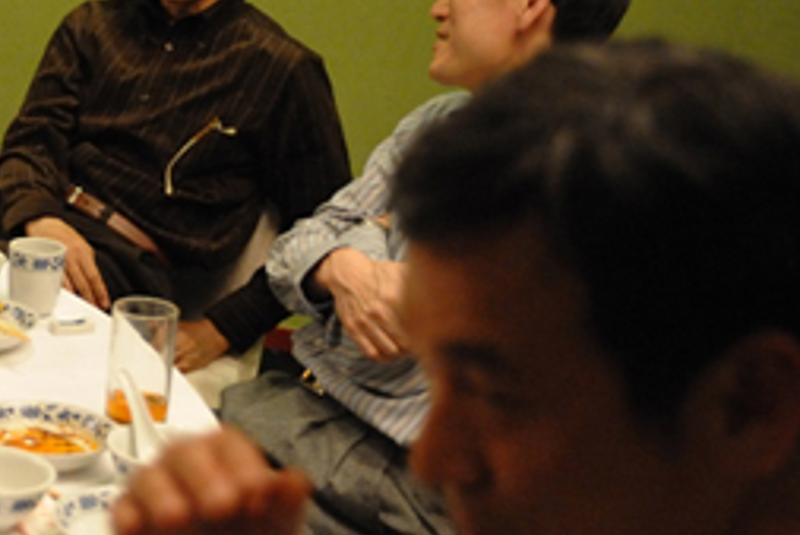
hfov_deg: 19.8
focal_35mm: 96
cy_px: 136
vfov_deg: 14.2
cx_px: -196
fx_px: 2134
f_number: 2.8
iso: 6400
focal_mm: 38
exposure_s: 1/320
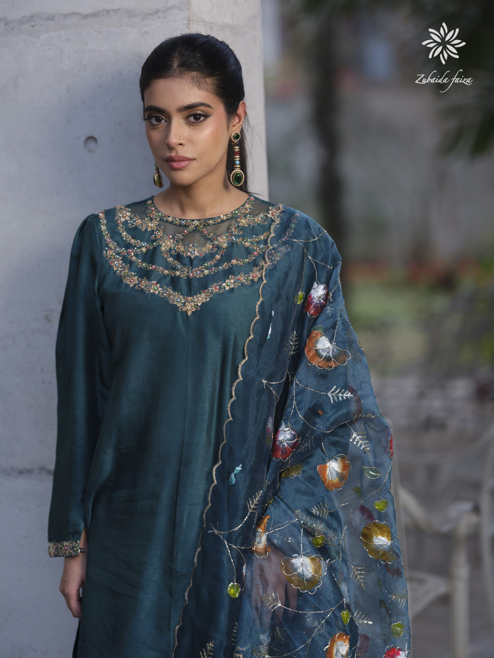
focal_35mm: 87
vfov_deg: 22.5
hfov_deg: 17.0
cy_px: 329
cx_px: 247
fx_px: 1655
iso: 1250
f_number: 2.5
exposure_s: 1/100
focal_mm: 110
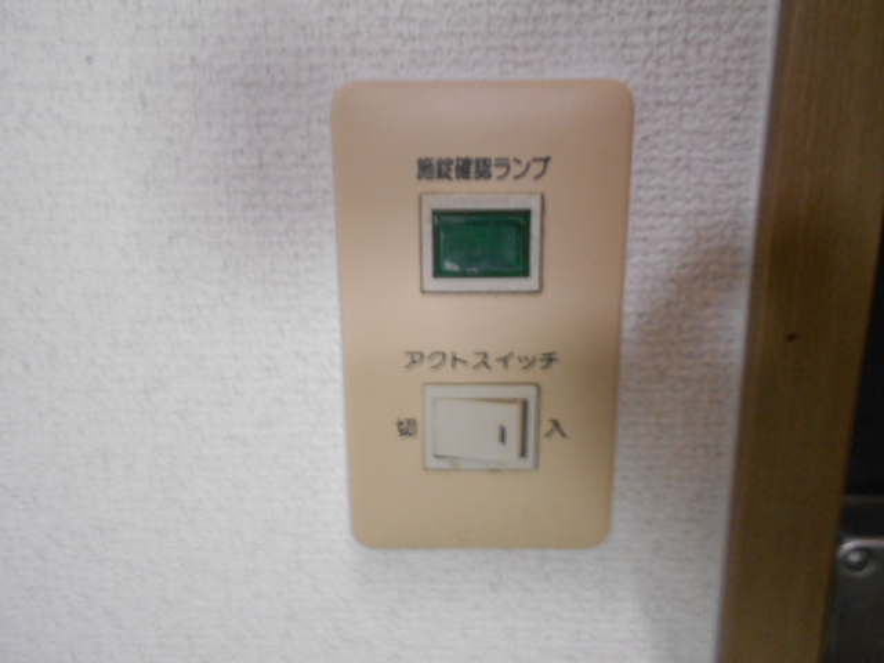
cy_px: 332
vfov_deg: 53.1
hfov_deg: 67.3
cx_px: 442
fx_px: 664
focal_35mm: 26
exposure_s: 1/10
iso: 400
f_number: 3.2
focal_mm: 4.6
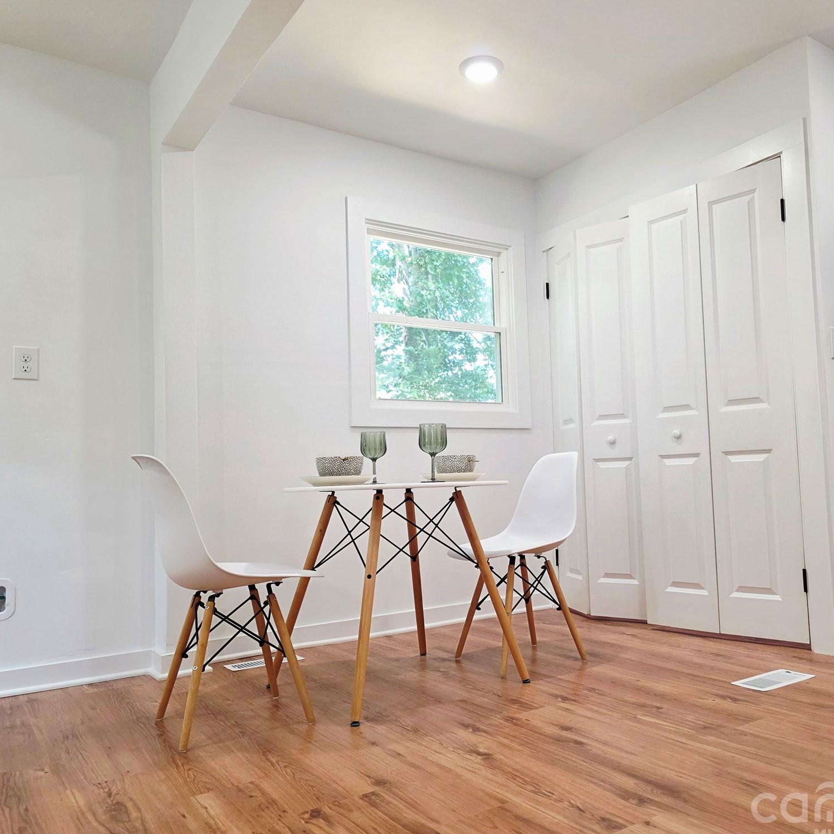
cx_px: 514
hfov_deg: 56.7
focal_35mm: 28
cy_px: 420
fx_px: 763
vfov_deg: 57.3
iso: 160
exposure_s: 1/120
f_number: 1.7
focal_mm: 6.3
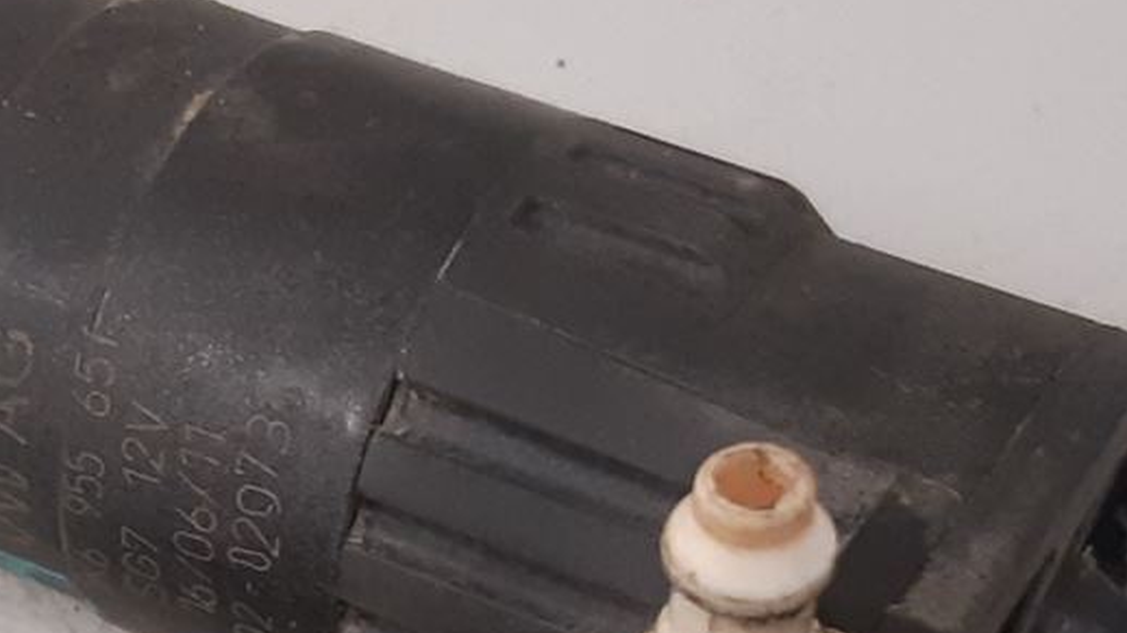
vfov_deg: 10.5
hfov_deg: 18.9
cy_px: 874
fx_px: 3346
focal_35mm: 112
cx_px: 191
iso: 200
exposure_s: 1/50
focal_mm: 3.93
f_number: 1.7
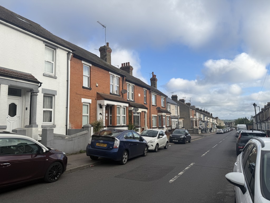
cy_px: 102
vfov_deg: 56.8
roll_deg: -0.6
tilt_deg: +5.4
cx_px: 135
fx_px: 187
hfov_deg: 71.6
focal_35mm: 24
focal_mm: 6.76
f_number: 1.78
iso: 80
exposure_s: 1/2611
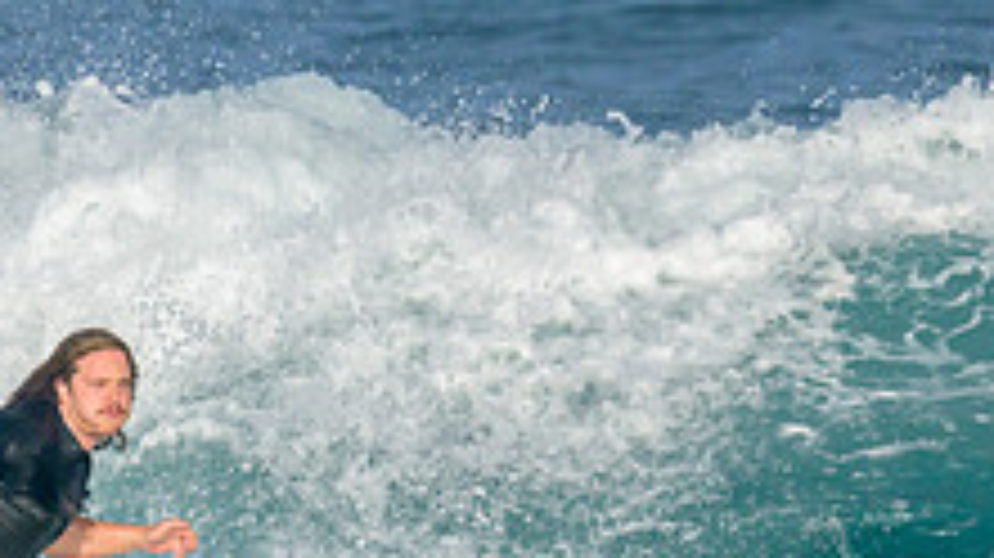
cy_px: 607
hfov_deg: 0.9
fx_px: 60769
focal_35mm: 2307
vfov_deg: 0.5
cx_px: 262
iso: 450
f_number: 11
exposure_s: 1/1600
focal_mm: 600
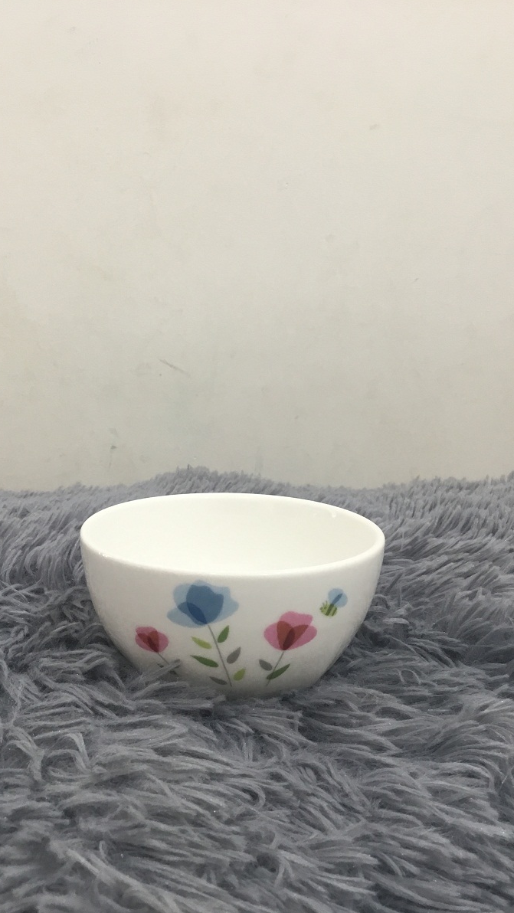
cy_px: 457
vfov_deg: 58.0
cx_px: 201
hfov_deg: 34.5
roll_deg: +0.0
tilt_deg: -11.6
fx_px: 823
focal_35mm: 34
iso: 80
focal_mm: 3.3
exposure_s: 1/33
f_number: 2.4
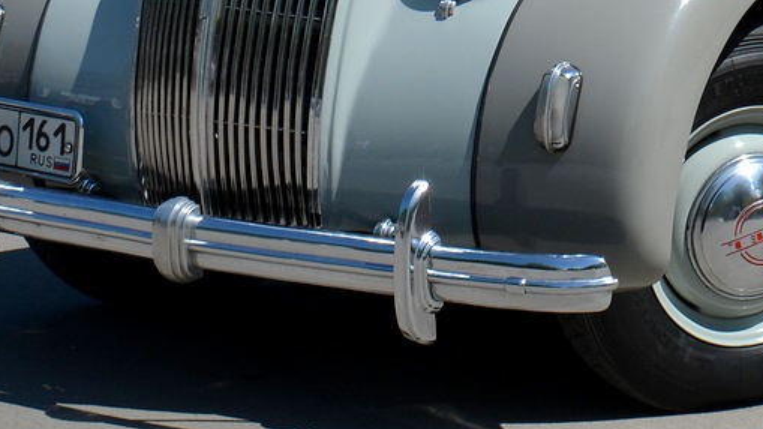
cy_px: -213
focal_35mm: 148
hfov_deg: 14.4
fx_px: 2994
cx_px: 663
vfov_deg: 8.0
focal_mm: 32
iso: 400
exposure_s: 1/2000
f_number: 8
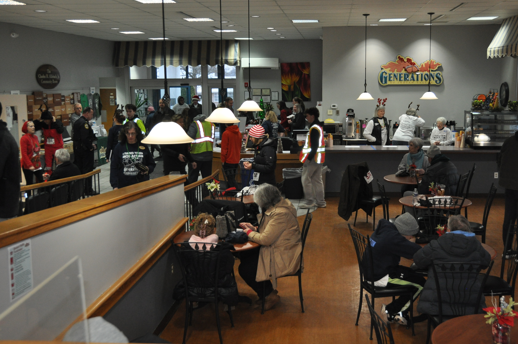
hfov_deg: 47.4
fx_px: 589
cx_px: 283
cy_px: 167
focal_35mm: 41
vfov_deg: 32.6
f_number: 3.8
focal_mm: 24
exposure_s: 1/60
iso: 800
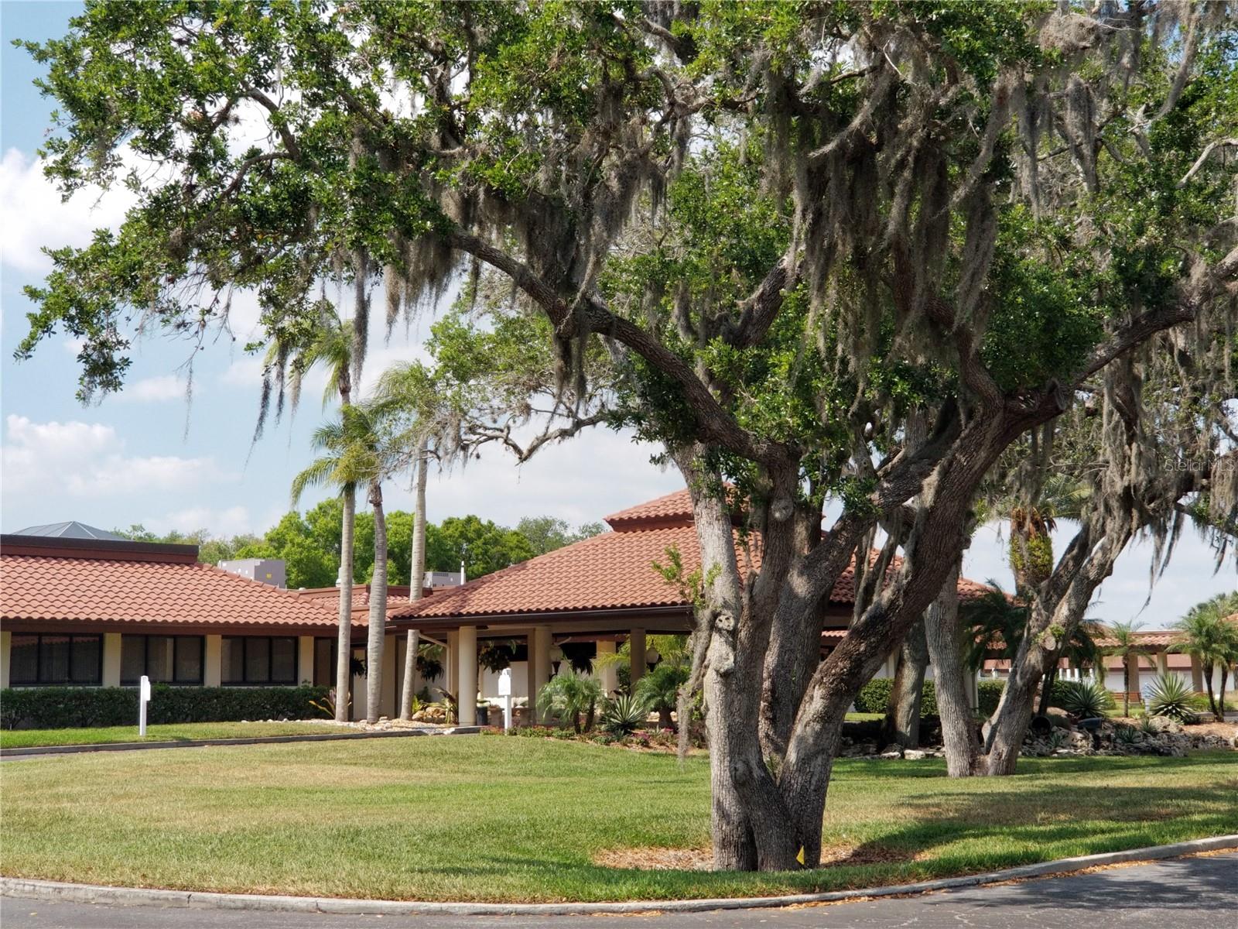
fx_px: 1860
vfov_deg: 28.0
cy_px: 464
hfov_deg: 36.8
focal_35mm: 52
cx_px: 619
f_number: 2.4
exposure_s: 1/638
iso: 25
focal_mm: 6
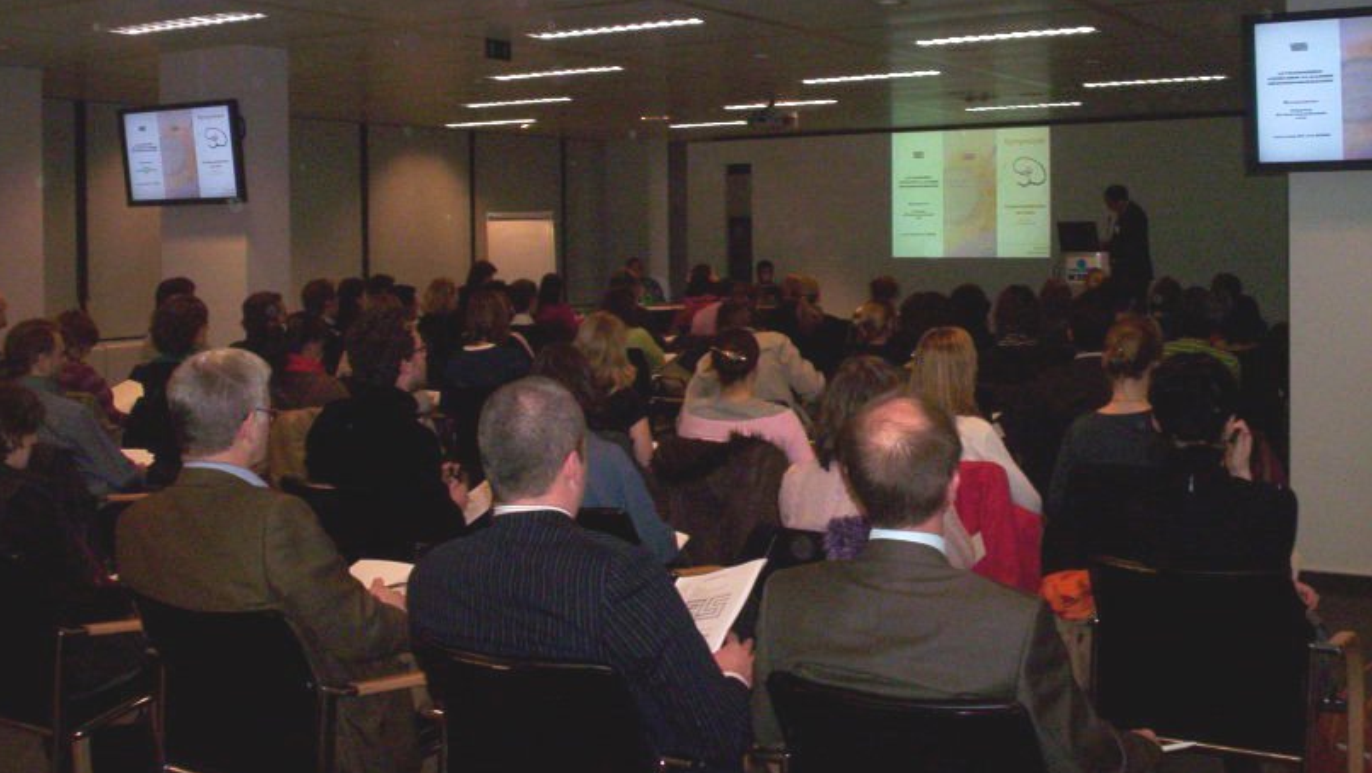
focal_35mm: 42
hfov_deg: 48.3
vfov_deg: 28.2
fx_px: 1528
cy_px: 262
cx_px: 679
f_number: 4.5
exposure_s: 1/60
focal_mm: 4.99
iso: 140
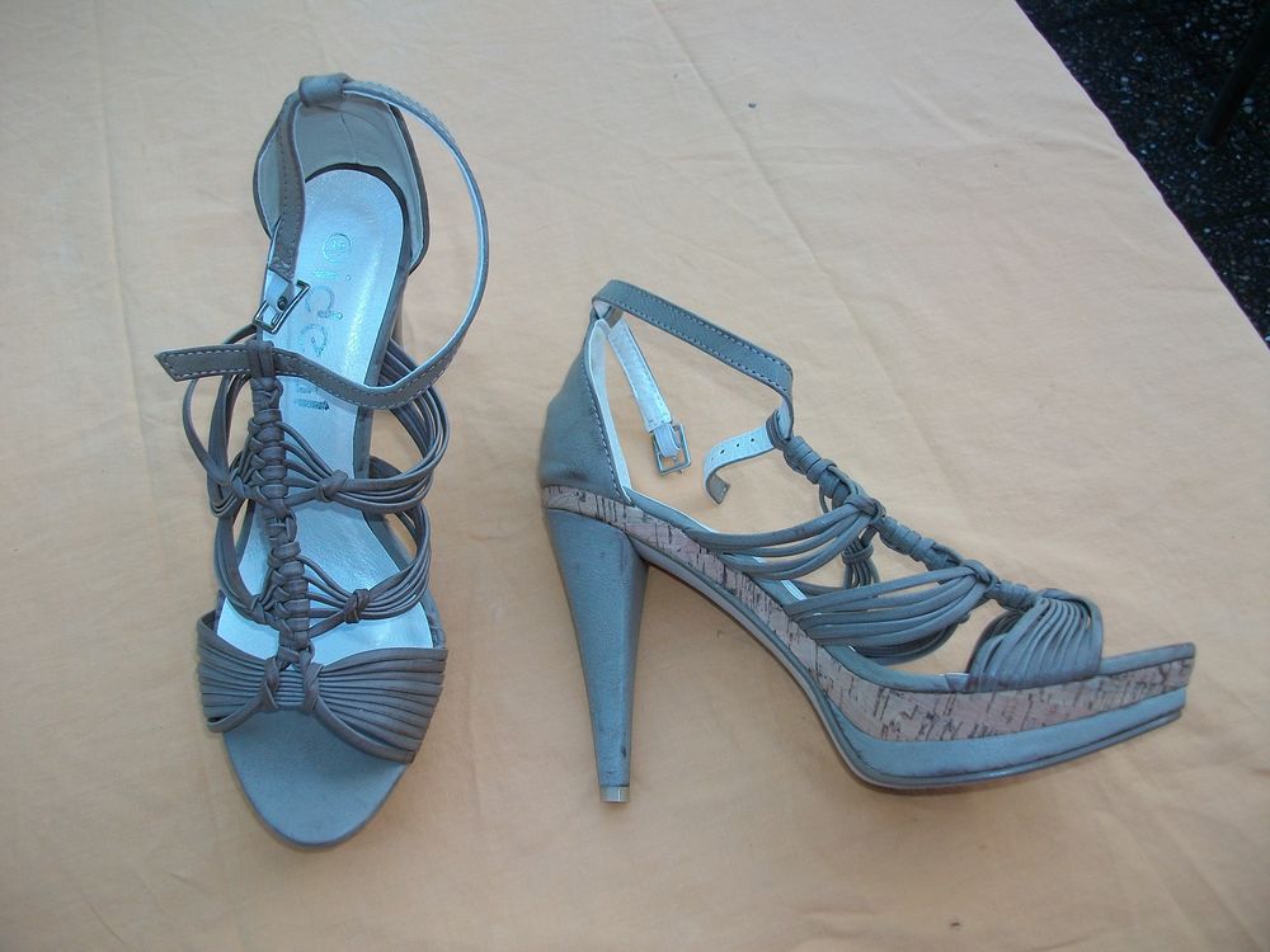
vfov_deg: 44.2
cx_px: 635
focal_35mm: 32
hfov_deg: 56.8
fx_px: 1174
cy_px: 476
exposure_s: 1/168
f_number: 2.9
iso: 80
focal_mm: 5.7
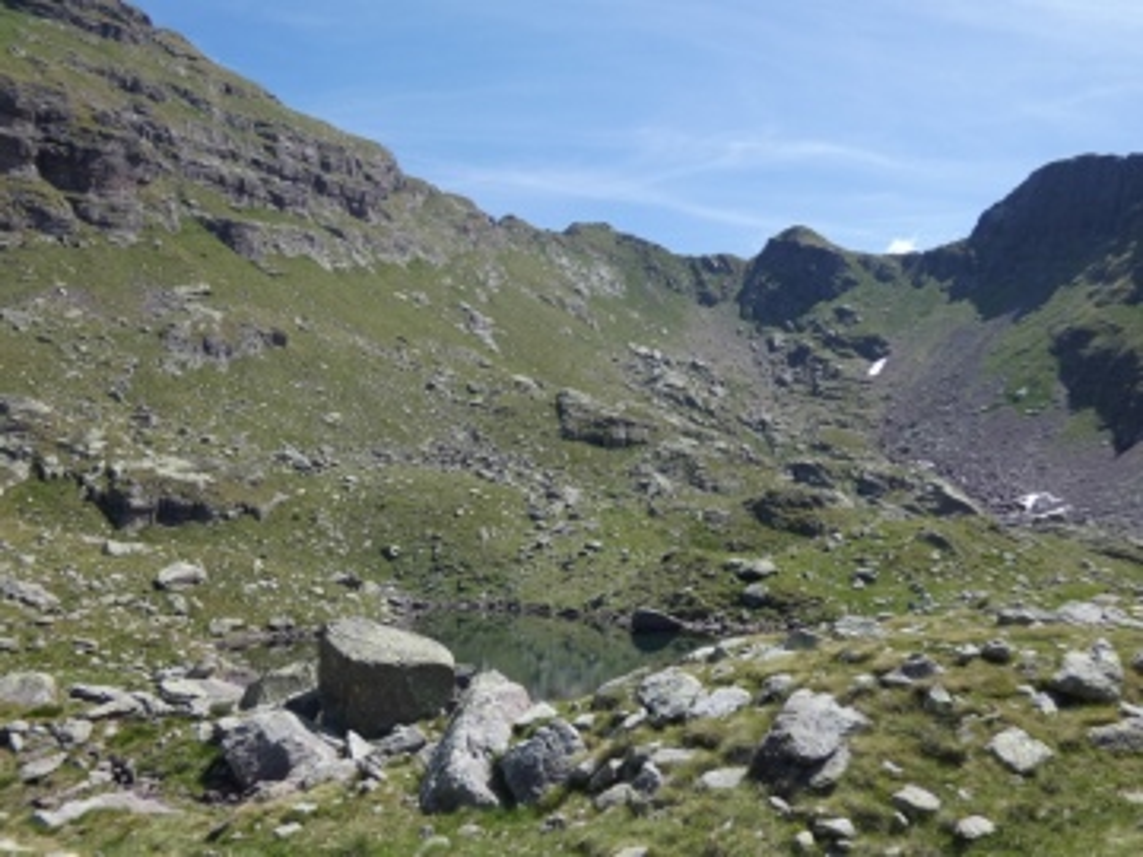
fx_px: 991
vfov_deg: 46.8
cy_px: 428
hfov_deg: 60.0
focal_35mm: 30
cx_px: 572
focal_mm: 5.3
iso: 80
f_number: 3.3
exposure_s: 1/800
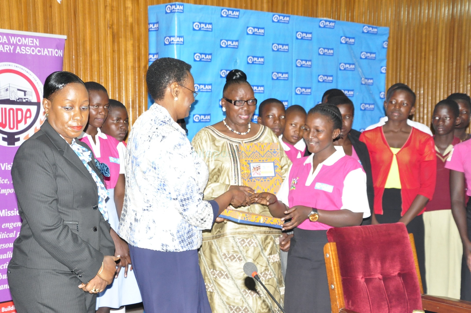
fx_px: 745
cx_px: 236
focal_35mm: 57
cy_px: 156
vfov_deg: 23.7
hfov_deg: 35.1
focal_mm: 38
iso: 1600
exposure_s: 1/125
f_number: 4.5
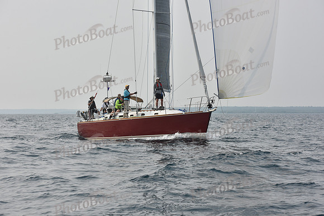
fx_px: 774
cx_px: 162
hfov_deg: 23.6
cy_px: 108
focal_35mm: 86
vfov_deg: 15.9
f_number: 8
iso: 250
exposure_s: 1/1250
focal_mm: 86
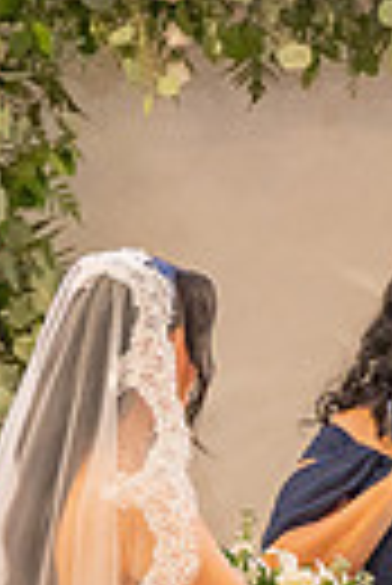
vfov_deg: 5.0
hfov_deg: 3.4
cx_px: -28
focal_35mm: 410
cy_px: 792
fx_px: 6678
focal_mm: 79
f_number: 2.8
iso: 1600
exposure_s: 1/125
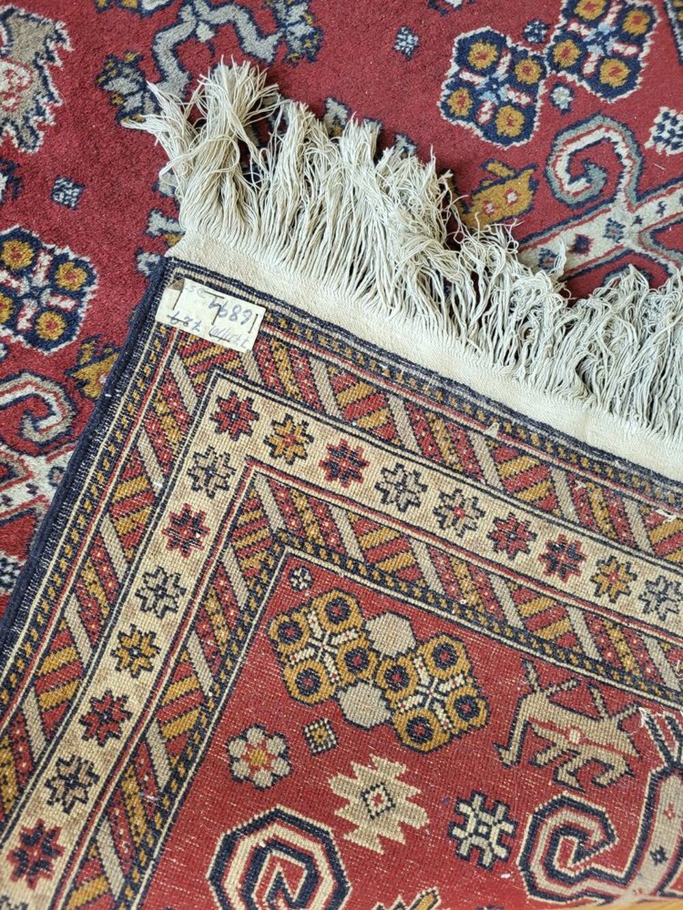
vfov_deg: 67.3
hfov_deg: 53.1
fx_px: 684
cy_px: 455
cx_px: 342
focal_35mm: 26
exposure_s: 1/100
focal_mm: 5.4
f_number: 1.8
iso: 125
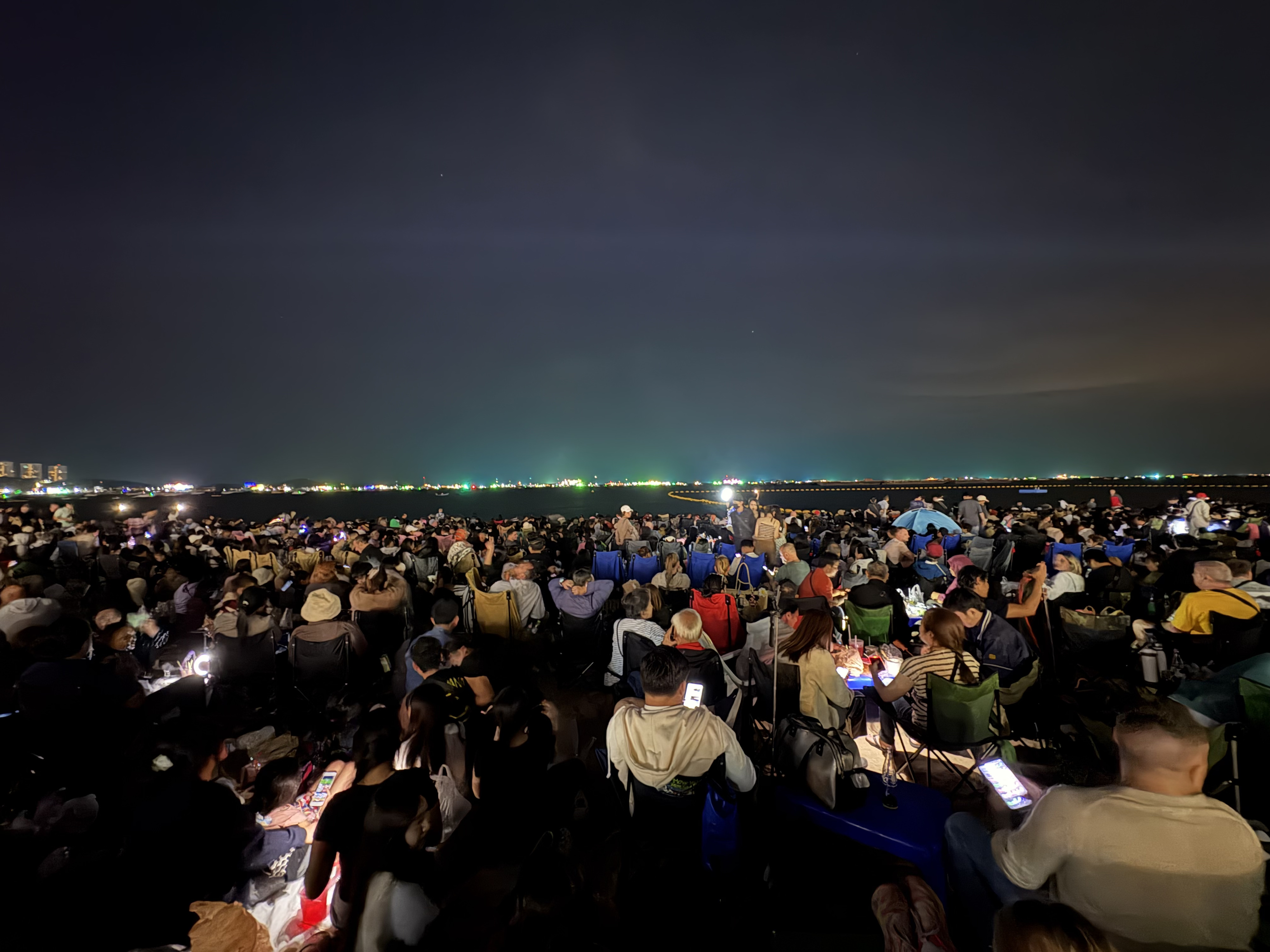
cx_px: 635
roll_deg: +1.3
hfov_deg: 102.1
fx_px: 514
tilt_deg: +1.2
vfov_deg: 85.7
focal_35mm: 14
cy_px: 476
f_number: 2.2
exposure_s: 1/4
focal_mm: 2.22
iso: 2000
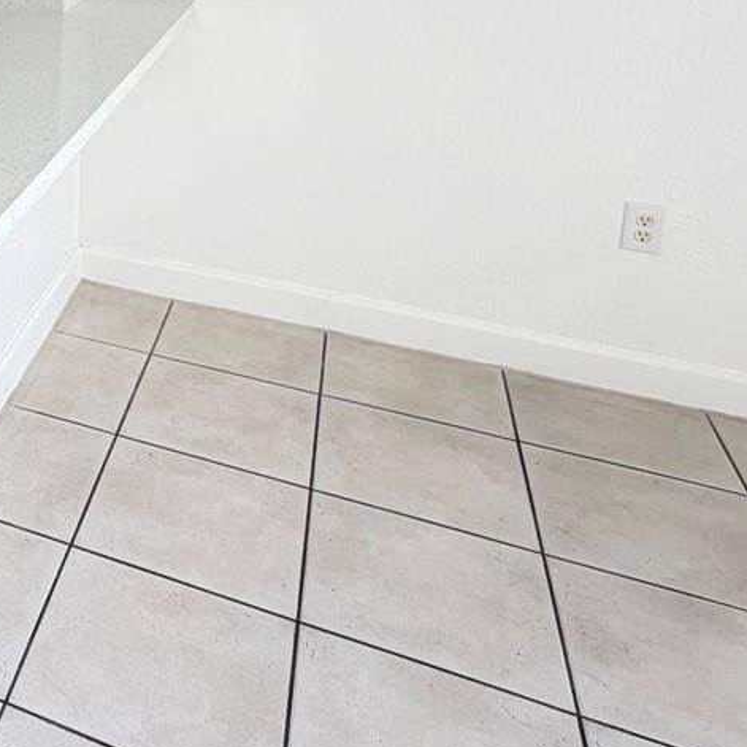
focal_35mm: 42
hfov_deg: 32.3
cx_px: -176
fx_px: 1025
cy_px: -17
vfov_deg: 35.7
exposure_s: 1/121
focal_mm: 2.22
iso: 125
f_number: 2.2
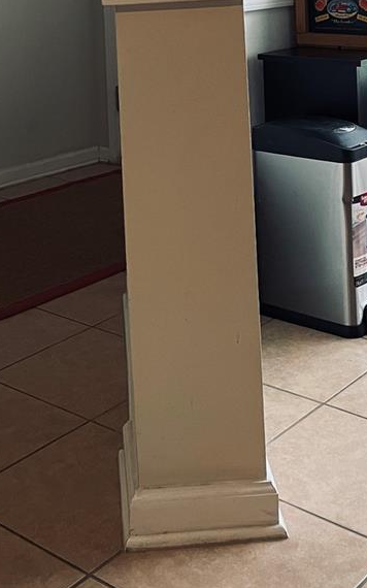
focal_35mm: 58
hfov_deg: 22.4
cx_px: 169
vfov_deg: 31.8
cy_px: -28
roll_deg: +2.6
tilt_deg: -1.2
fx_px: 929
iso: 200
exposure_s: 1/60
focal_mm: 4.2
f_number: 1.6
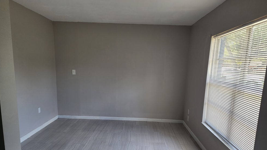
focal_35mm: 26
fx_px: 184
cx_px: 135
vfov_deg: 43.7
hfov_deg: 71.9
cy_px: 102
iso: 80
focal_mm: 6.4
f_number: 1.8
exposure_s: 1/180
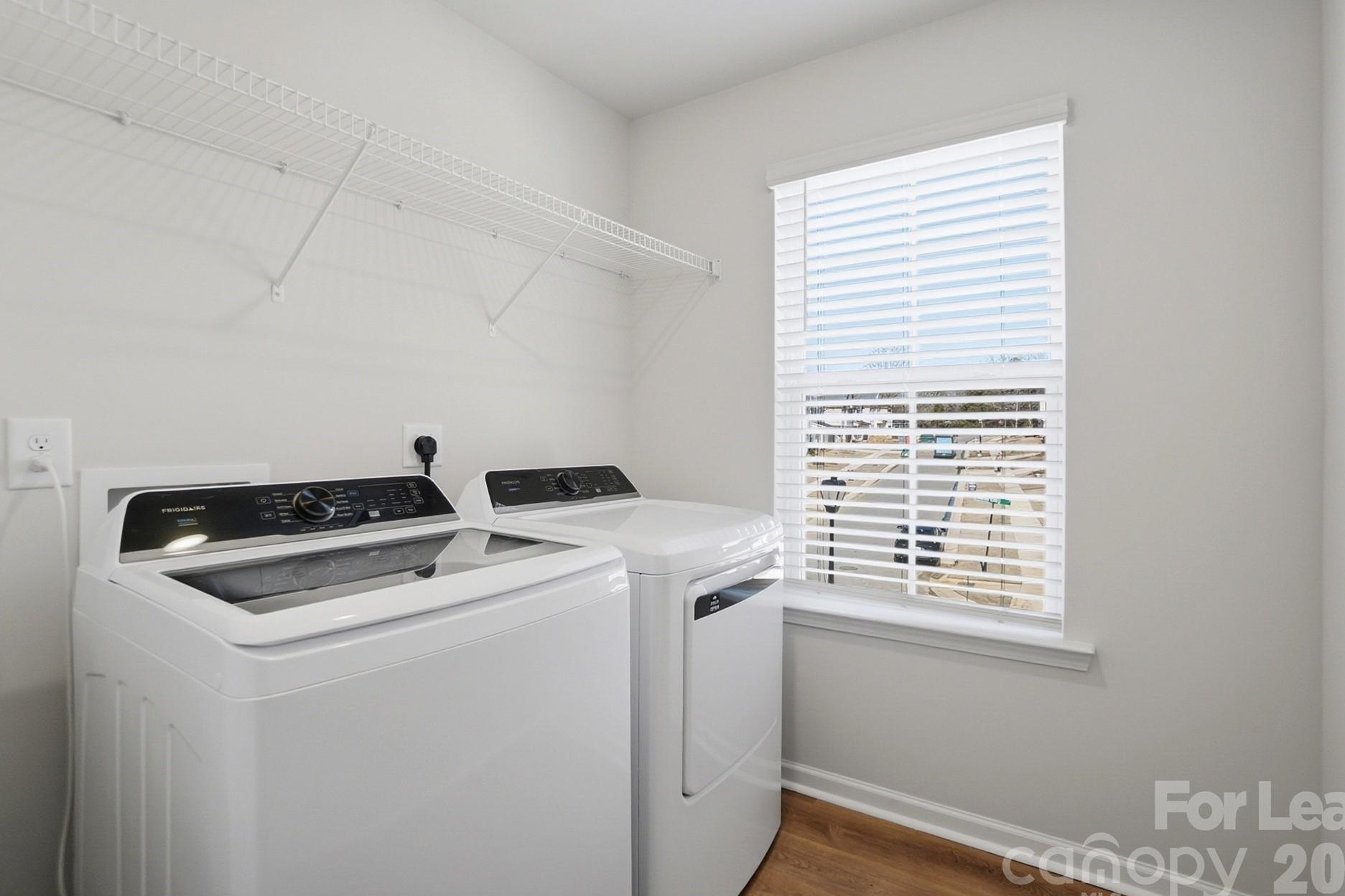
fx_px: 598
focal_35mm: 16
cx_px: 707
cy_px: 442
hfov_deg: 96.7
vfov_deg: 73.8
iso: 100
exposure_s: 1/1000
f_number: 4
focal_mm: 10
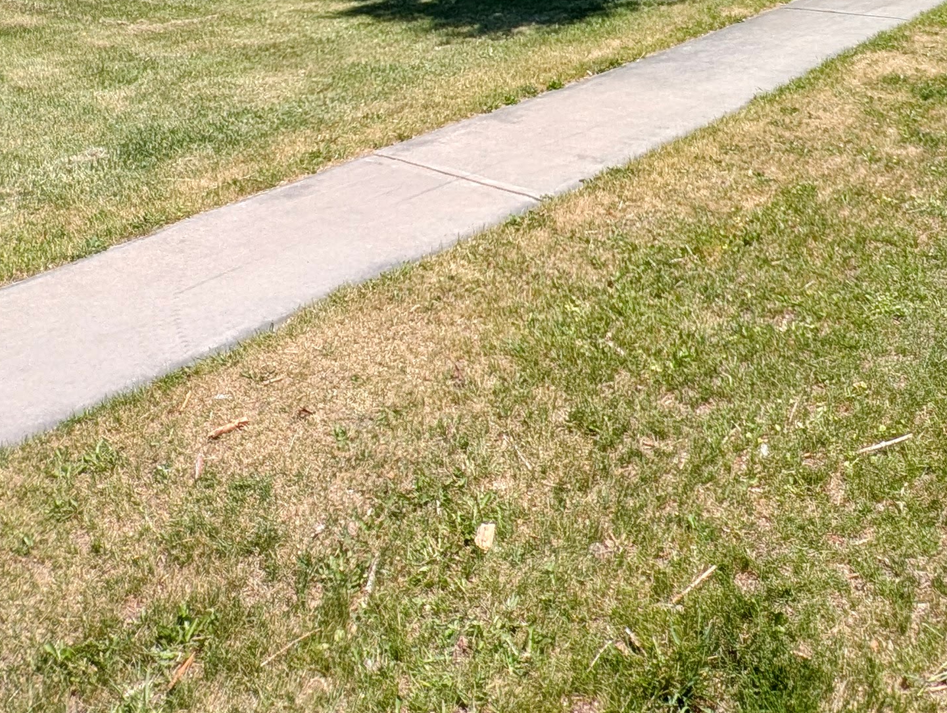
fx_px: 931
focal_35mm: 34
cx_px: 618
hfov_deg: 53.0
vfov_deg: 35.2
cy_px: -93
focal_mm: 2.23
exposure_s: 1/2242
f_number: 1.95
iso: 42
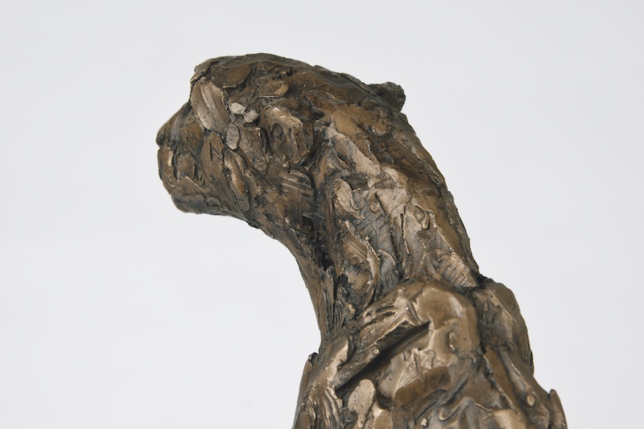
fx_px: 2548
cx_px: 322
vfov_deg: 9.6
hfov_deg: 14.4
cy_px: 214
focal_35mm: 142
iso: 100
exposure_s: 1/125
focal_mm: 95
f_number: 11
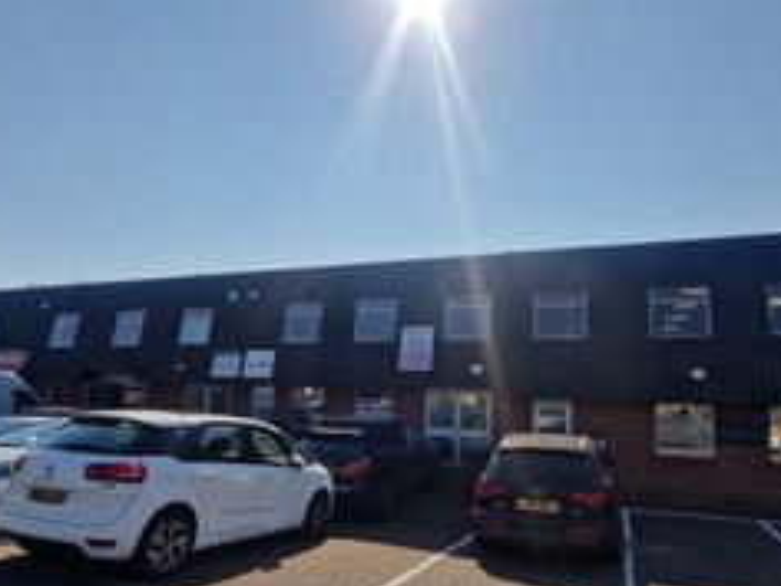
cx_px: 407
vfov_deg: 60.5
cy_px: 354
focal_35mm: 22
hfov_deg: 76.3
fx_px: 496
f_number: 2.2
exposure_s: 1/4240
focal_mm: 2.2
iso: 50
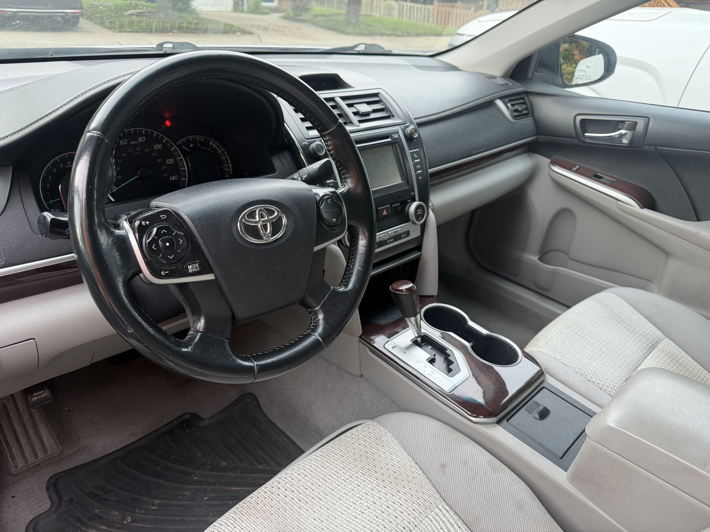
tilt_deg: -26.0
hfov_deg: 71.6
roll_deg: -1.7
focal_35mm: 24
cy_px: 266
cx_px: 355
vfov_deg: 56.8
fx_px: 492
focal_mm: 6.76
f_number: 1.78
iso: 160
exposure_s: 1/121
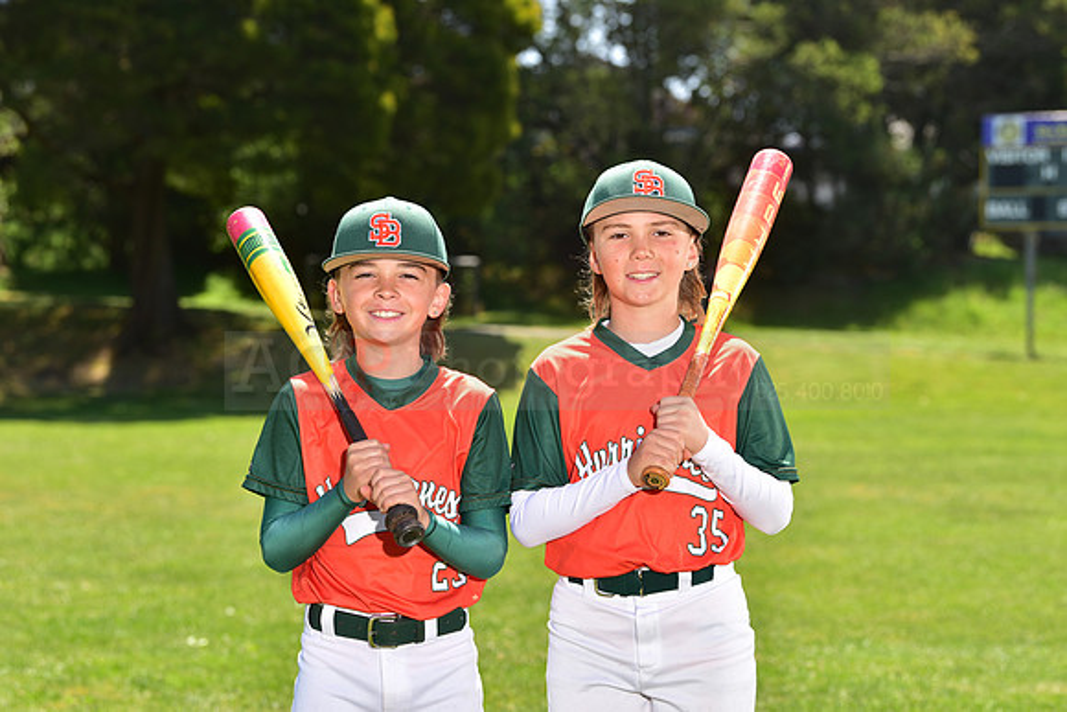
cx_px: 534
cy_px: 356
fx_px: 3024
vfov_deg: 13.4
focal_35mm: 102
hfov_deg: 20.0
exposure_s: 1/200
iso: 80
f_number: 5.6
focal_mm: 102
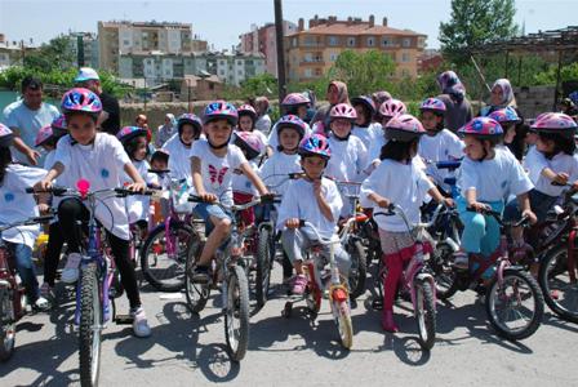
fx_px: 627
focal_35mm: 39
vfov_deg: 34.3
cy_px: 194
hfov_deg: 49.5
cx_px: 289
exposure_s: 1/640
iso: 640
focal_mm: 26
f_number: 13
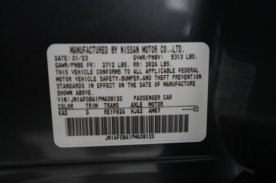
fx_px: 215
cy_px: 92
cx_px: 138
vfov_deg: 46.4
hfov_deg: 65.5
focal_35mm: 28
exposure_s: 1/160
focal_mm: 28
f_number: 2.8
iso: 6400
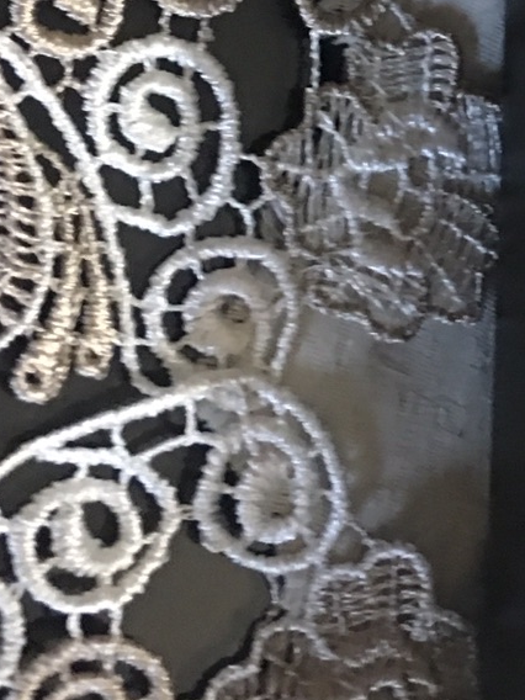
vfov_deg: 19.8
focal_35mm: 98
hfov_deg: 14.0
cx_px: 822
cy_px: 136
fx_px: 1982
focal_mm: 4.15
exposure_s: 1/4
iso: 100
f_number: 2.2
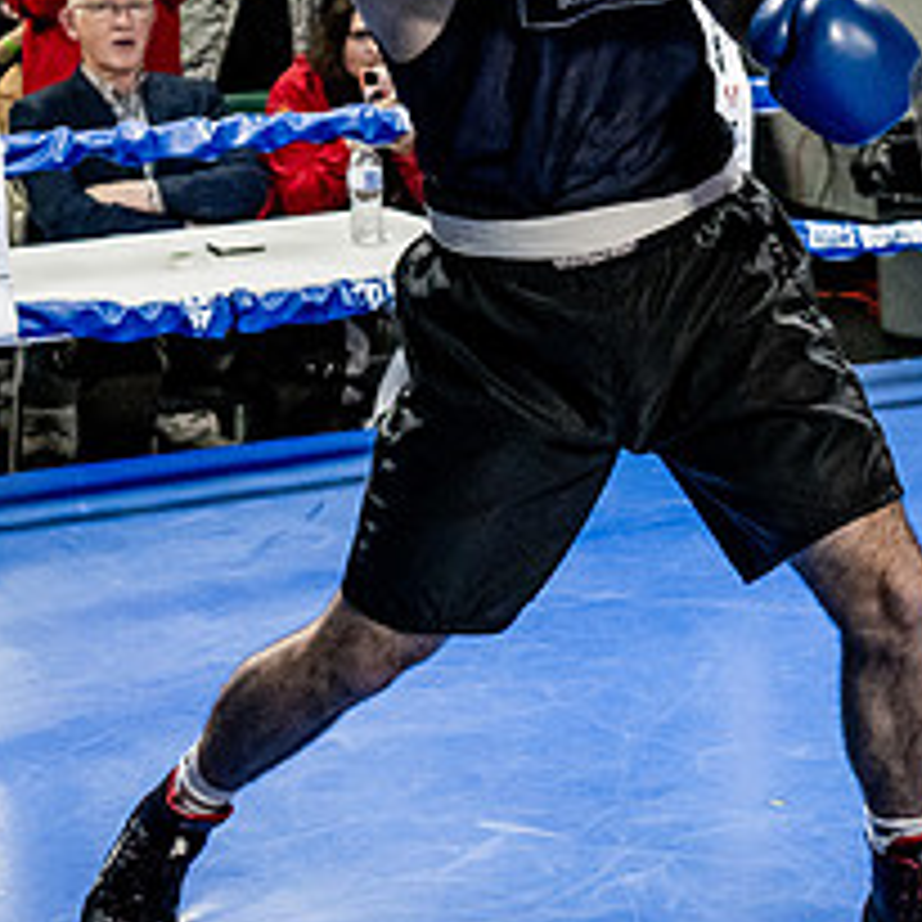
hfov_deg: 13.8
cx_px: 922
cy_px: 119
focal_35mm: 125
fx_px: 3767
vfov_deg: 13.8
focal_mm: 35
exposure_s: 1/800
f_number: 2.8
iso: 5000
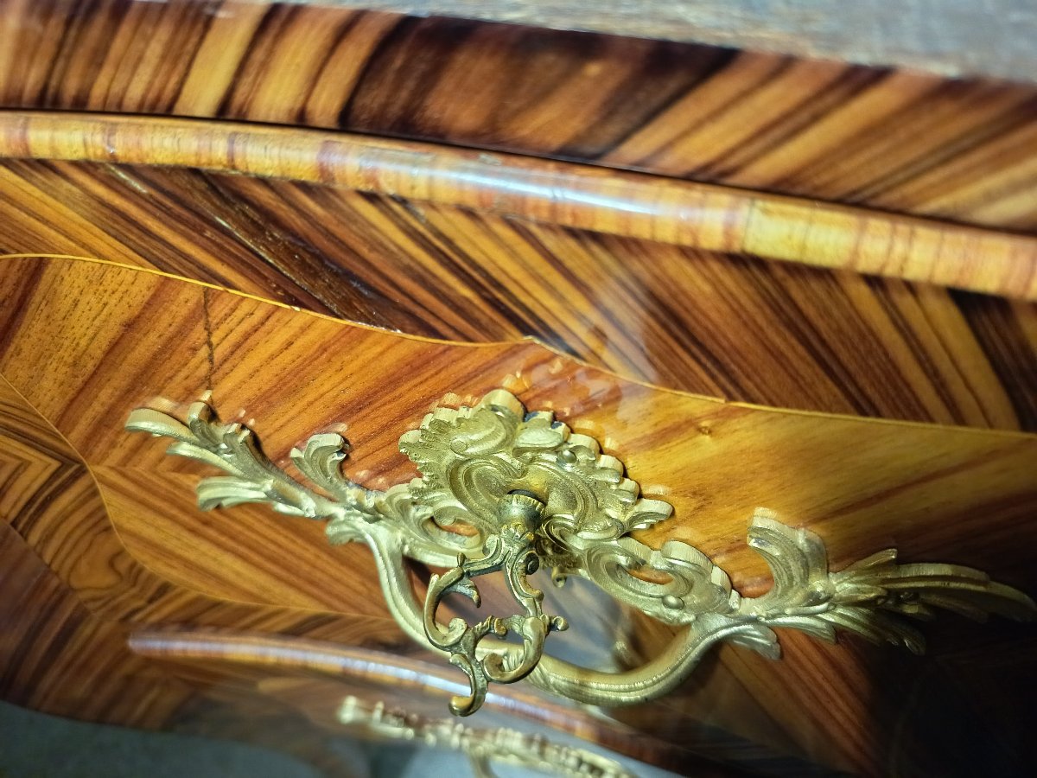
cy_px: 389
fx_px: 719
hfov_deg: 71.6
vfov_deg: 56.8
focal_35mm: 24
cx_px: 518
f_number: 1.7
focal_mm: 5.24
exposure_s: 1/20
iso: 1862
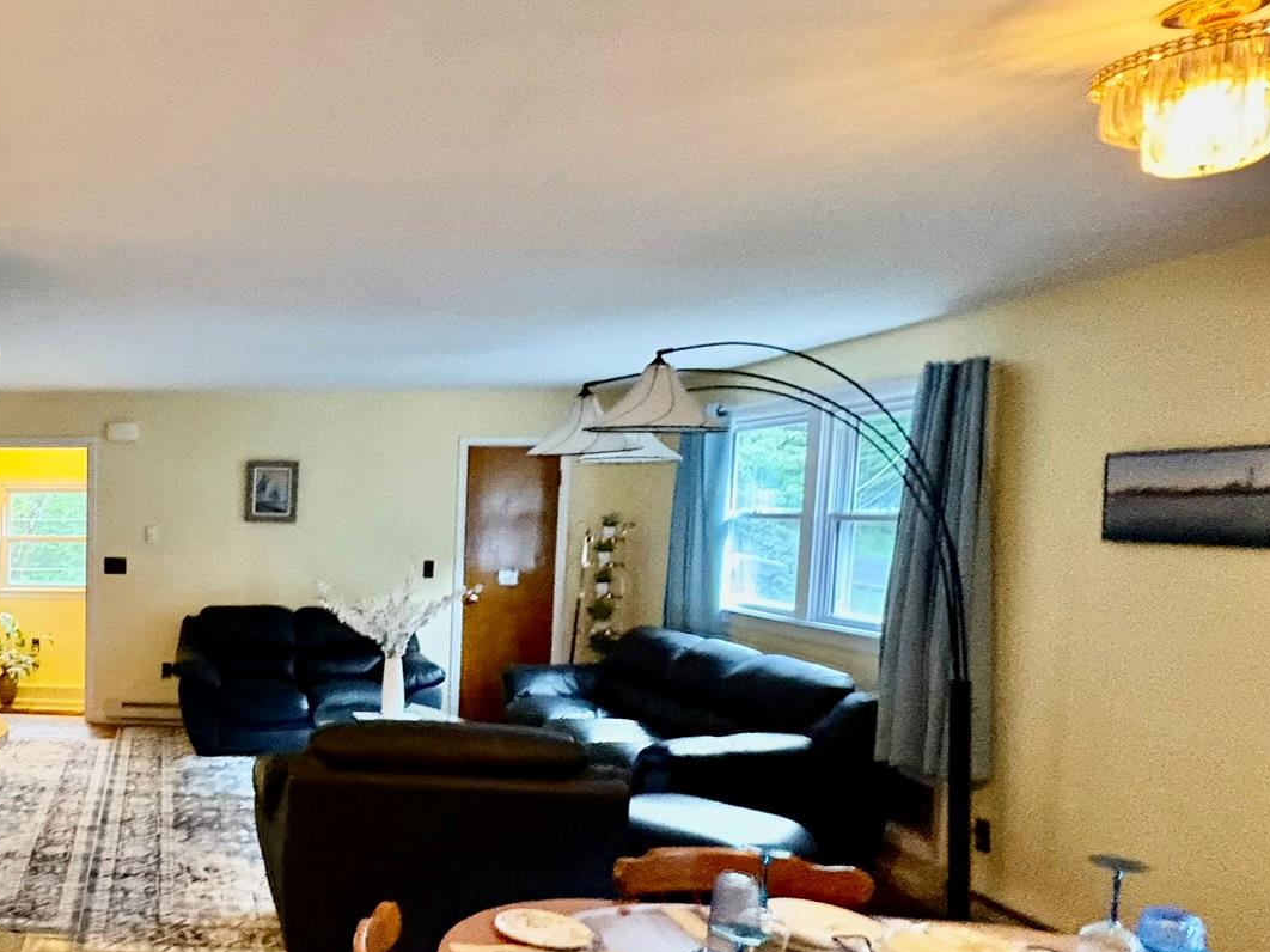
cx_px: 59
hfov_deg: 54.1
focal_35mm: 27
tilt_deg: -5.1
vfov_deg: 50.9
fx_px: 990
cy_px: 584
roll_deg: -0.7
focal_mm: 2.22
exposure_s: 1/40
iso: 800
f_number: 2.2
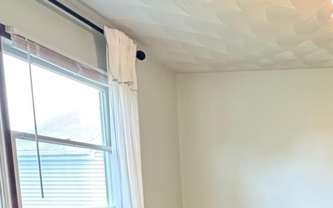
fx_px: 363
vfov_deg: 28.8
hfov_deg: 44.1
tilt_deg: -8.0
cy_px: 232
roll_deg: +0.5
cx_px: 310
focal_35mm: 40
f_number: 2.2
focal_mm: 2.22
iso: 800
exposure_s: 1/60
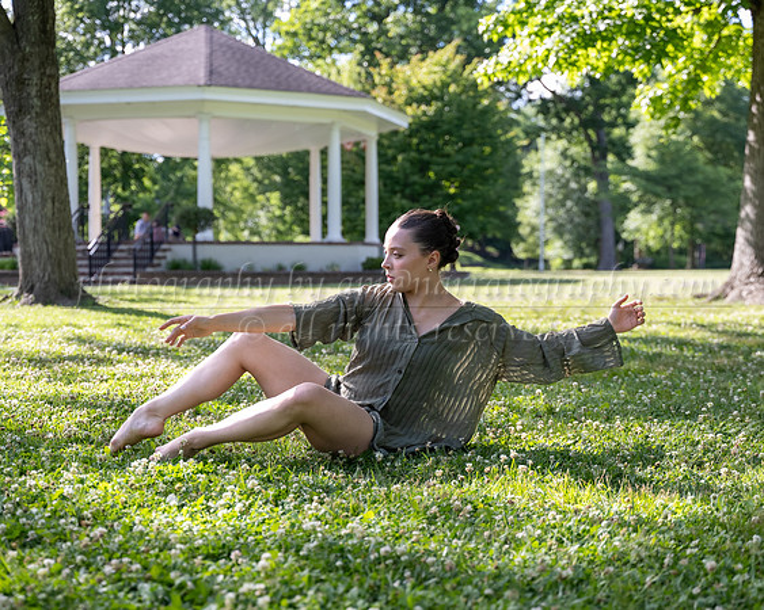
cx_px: 428
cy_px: 303
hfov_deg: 32.6
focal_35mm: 58
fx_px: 1305
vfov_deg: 26.3
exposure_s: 1/800
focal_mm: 49
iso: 400
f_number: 3.2
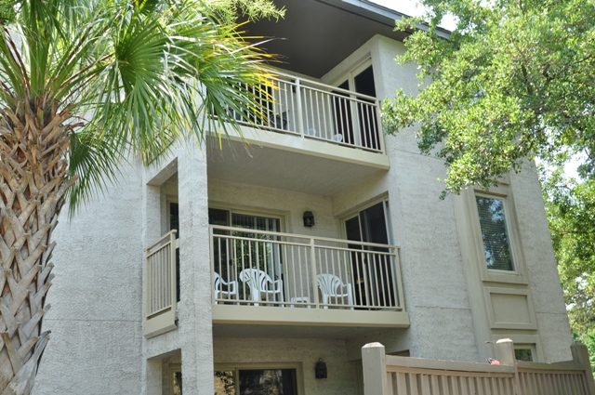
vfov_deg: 34.1
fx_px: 644
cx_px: 298
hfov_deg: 49.6
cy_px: 198
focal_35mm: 39
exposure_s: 1/13
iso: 200
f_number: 11
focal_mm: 26
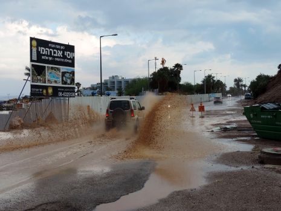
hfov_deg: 38.2
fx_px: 406
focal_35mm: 50
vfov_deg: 29.1
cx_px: 140
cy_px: 106
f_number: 3.6
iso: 80
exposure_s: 1/200
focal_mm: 8.9
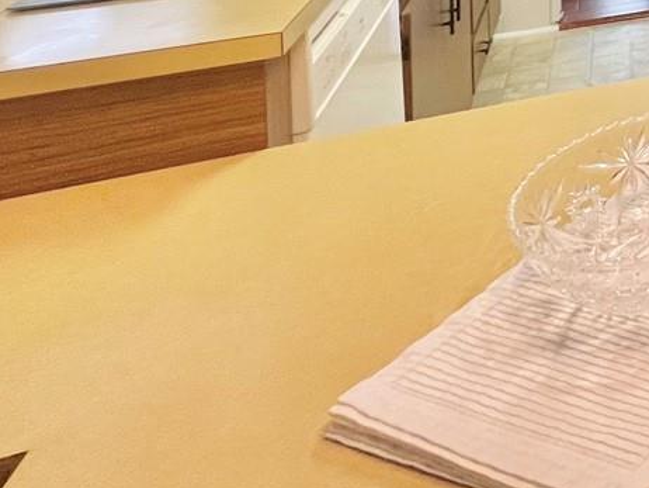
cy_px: -305
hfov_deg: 25.9
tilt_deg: -1.3
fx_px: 844
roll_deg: -0.2
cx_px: 1045
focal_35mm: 45
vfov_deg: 23.3
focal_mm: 1.57
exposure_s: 1/120
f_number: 1.8
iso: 200
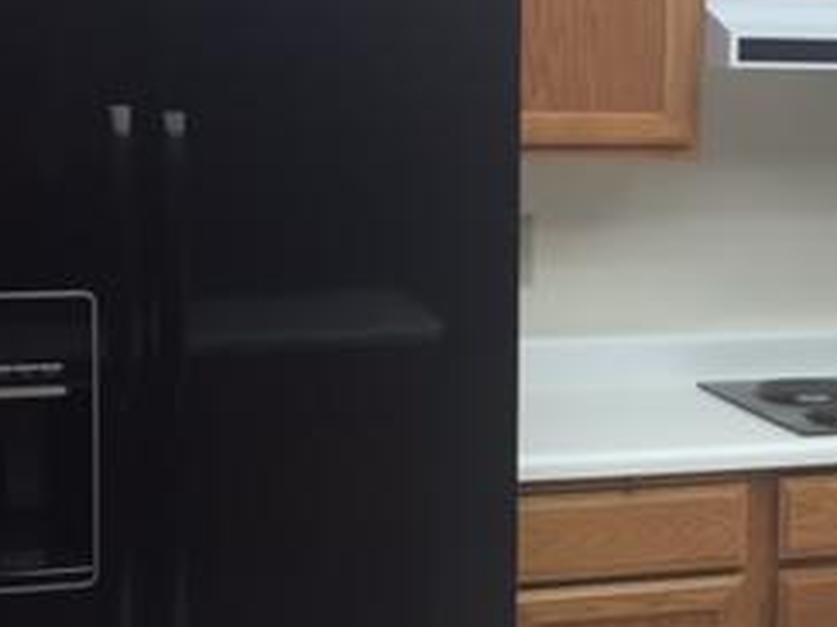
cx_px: 696
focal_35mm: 76
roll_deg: -1.7
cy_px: 219
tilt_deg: -4.0
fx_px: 1838
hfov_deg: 25.1
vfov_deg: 19.3
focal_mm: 4.15
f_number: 2.2
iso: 32
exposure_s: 1/30
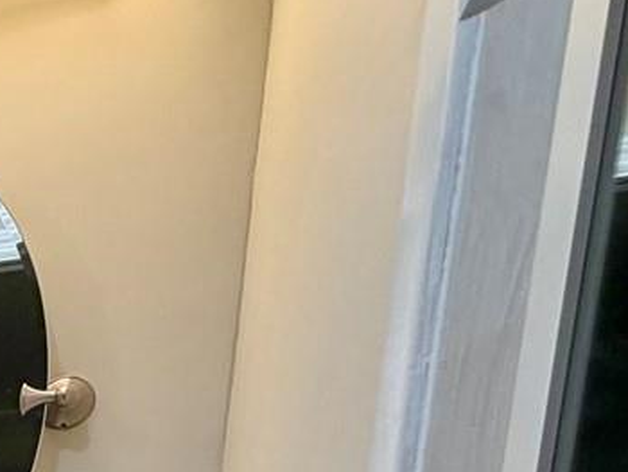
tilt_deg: -9.0
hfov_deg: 18.8
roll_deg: +0.2
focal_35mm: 64
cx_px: -630
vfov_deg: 19.0
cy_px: 779
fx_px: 1162
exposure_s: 1/120
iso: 160
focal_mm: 2.22
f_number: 2.2
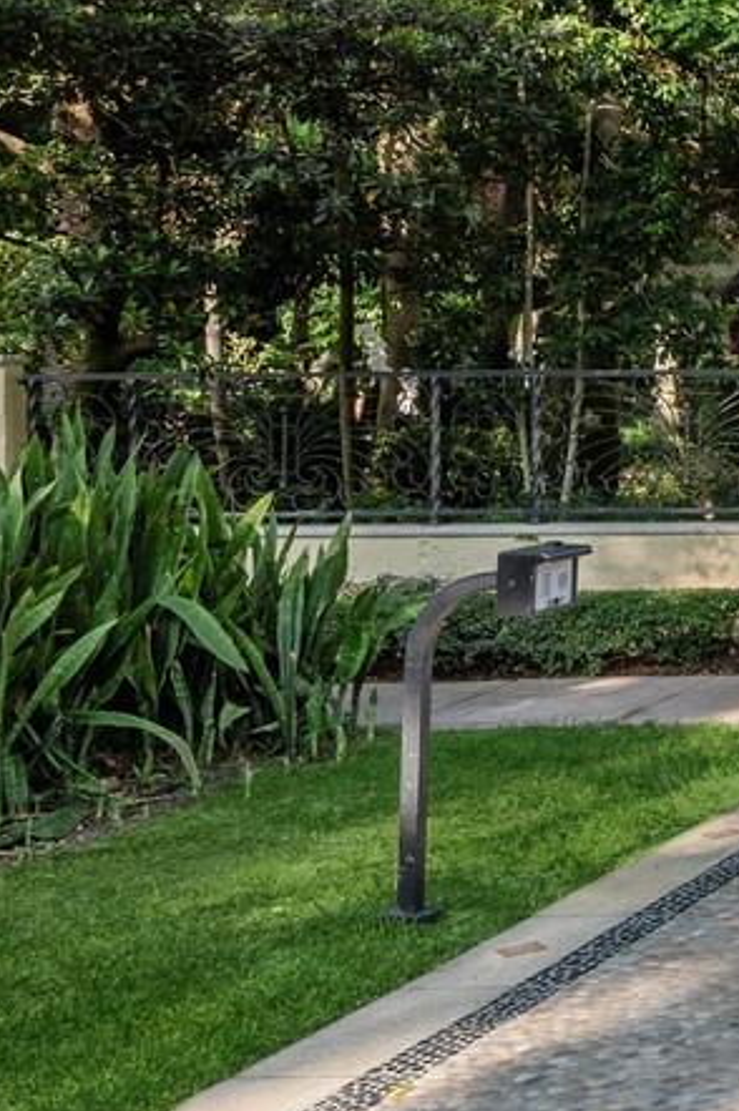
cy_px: 289
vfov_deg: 33.9
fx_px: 1789
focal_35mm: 58
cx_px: 1543
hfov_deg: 16.6
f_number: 8
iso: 250
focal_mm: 16
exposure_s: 1/160
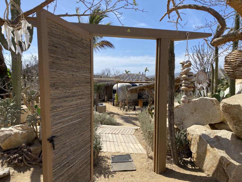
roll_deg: -0.3
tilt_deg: -2.5
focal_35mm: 26
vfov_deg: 53.1
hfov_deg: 67.3
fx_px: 182
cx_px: 121
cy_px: 91
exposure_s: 1/2688
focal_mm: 4.25
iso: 32
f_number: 1.8
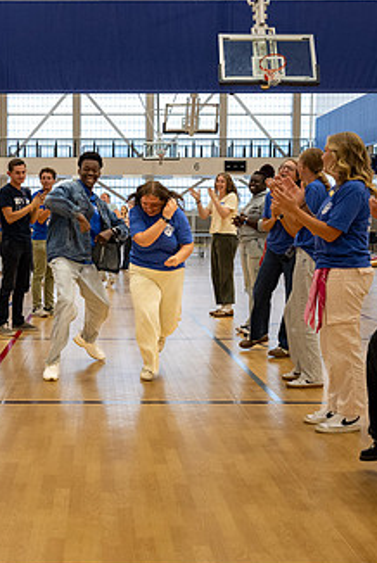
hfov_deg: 24.8
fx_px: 846
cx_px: 91
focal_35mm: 54
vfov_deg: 36.8
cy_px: 287
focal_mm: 24
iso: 2000
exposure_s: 1/400
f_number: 2.8
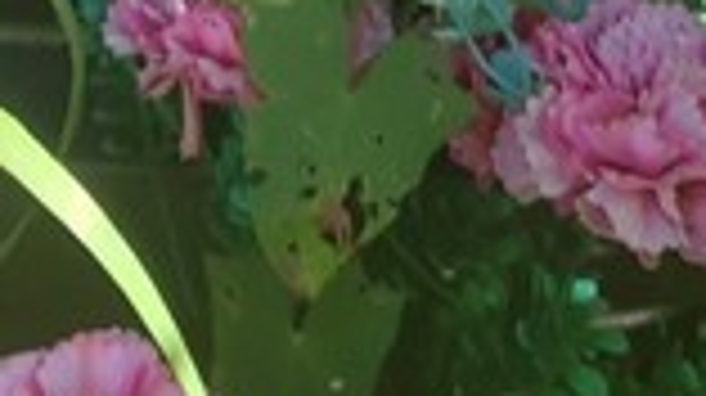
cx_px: 144
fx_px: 2806
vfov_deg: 7.2
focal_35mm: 150
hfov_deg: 14.3
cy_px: -788
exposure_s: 1/490
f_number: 1.9
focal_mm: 5.52
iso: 100
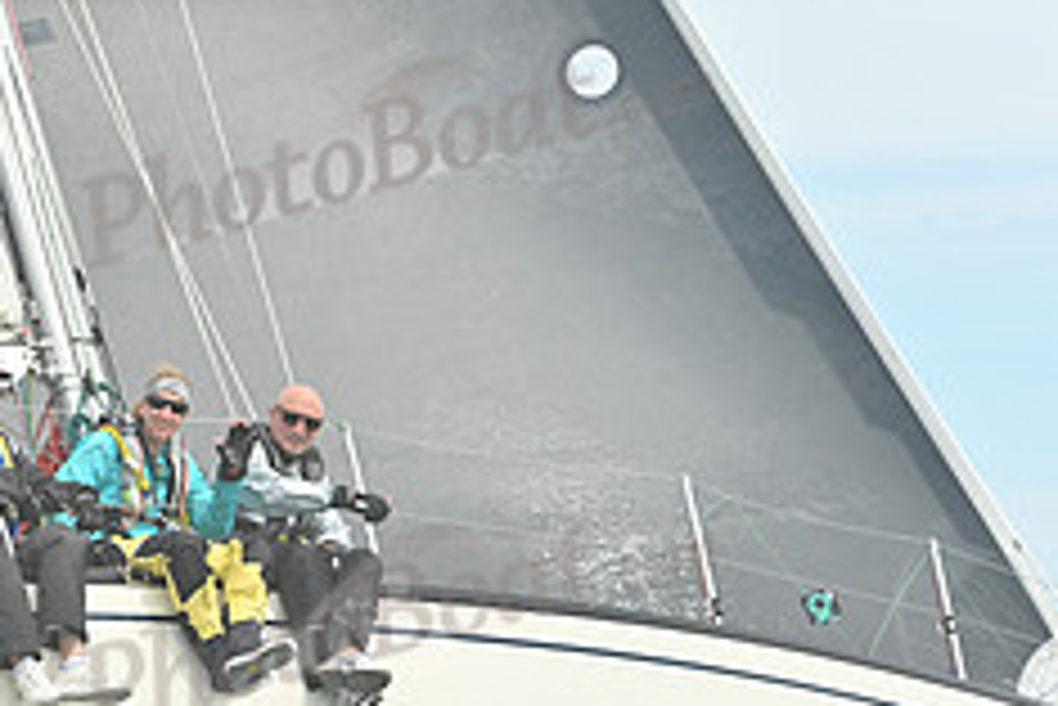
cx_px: -149
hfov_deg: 11.7
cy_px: 447
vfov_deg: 7.9
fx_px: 5087
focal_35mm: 173
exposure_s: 1/1250
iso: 320
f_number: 5.6
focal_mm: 70
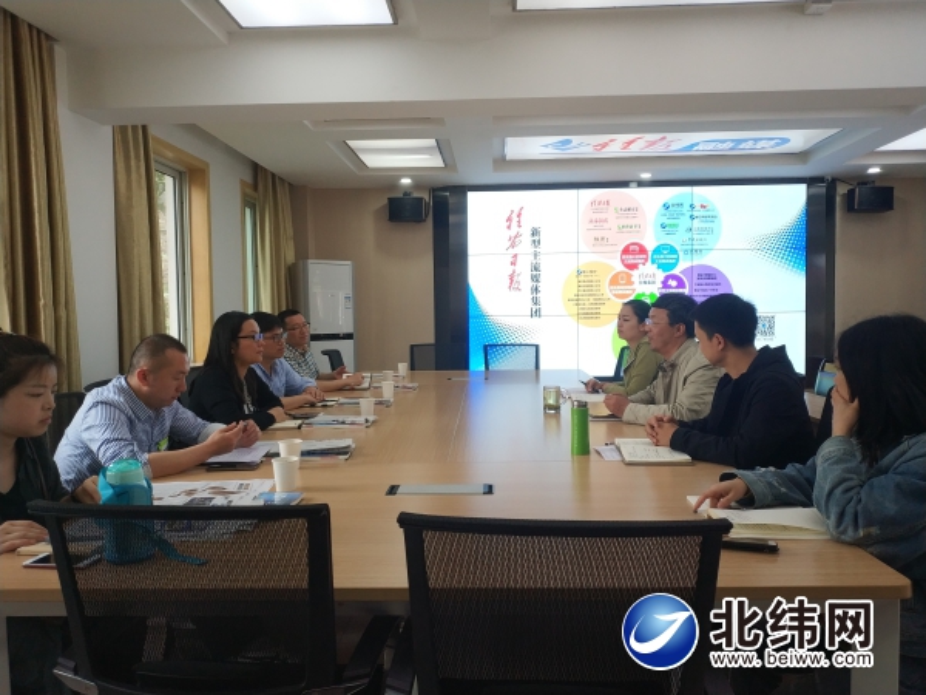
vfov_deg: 44.2
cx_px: 463
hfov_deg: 56.8
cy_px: 348
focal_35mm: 32
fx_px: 856
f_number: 2
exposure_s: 1/50
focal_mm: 4.5
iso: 203
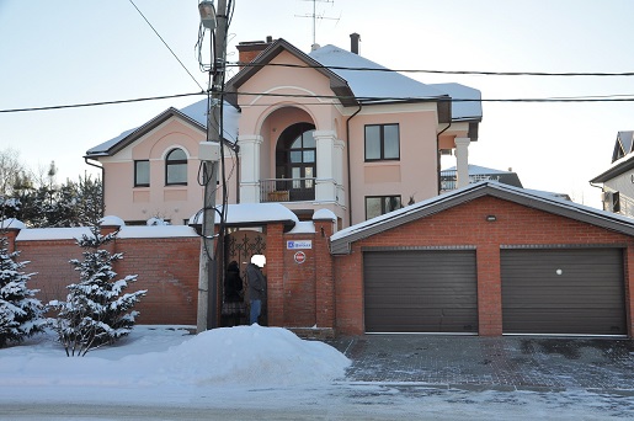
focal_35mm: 42
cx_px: 317
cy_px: 210
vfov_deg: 31.8
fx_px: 739
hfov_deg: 46.4
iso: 200
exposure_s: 1/200
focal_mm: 28
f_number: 9
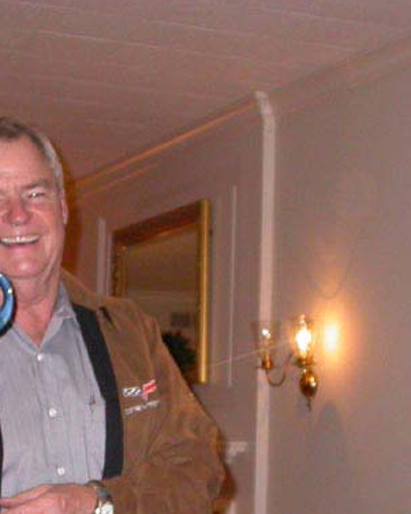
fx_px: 1535
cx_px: 107
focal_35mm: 101
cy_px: 443
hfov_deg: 15.2
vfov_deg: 18.7
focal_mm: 7.85
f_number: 2.6
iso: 200
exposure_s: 1/60
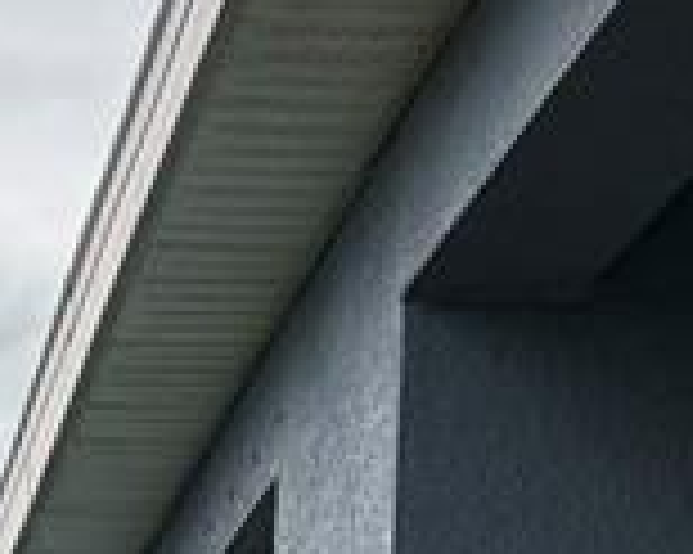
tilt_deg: -10.9
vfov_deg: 7.3
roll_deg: -1.0
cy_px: 1793
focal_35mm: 183
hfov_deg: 10.0
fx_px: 3751
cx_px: -513
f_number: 1.78
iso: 100
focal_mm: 6.76
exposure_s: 1/4975
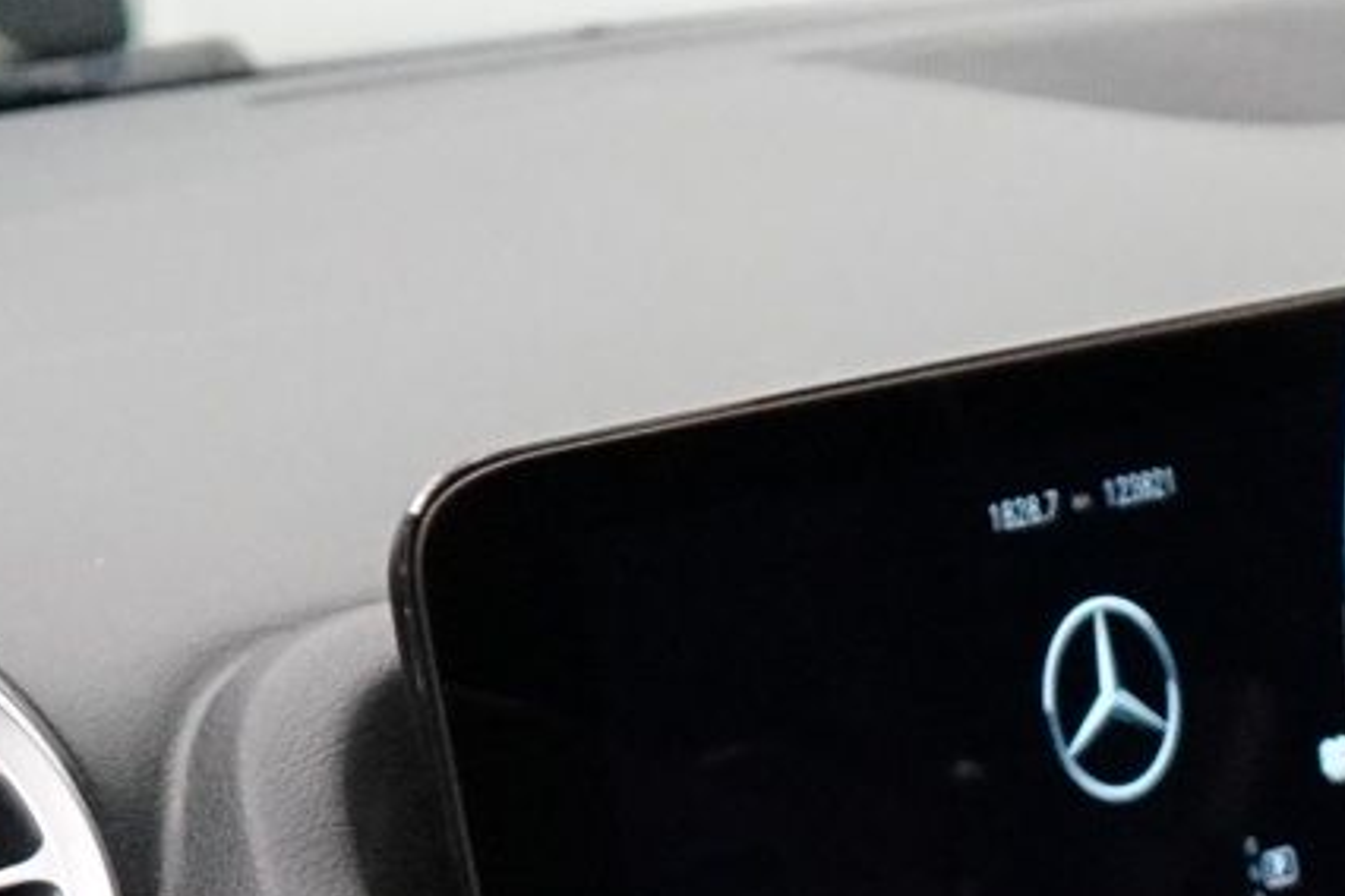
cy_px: 1699
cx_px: 2586
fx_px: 6351
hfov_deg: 11.1
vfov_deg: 7.8
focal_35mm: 170
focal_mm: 29
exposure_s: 1/160
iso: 4000
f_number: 3.5
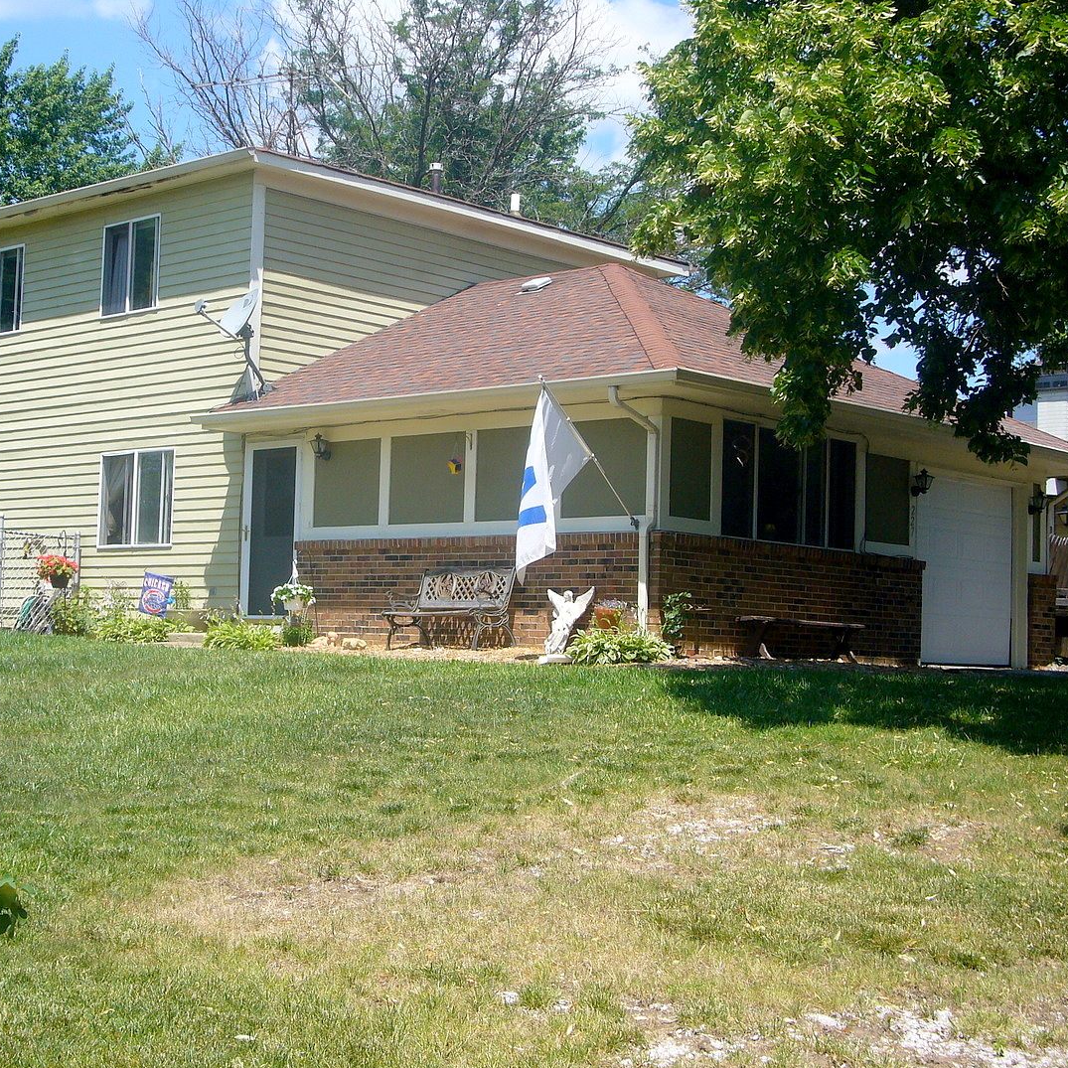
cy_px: 535
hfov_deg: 29.4
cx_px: 382
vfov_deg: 29.6
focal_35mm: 58
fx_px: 2025
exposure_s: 1/200
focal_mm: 8.1
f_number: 7.1
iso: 80
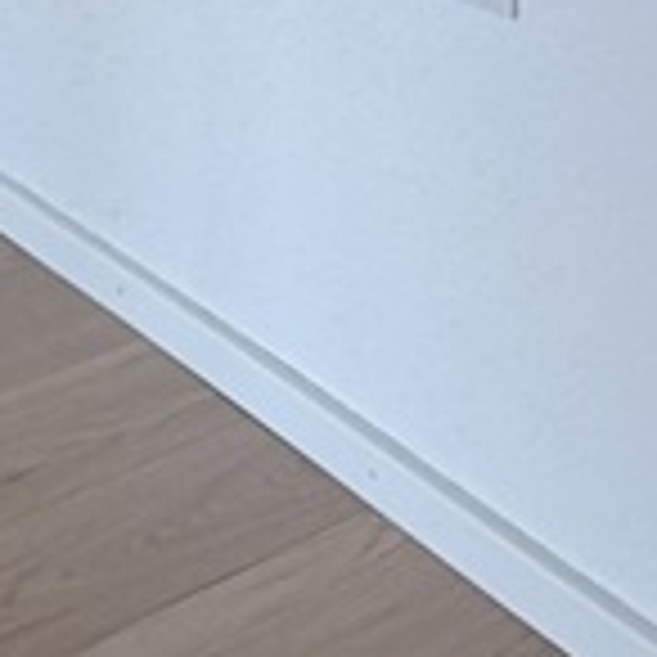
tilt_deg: -2.1
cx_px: 1260
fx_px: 1825
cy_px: -531
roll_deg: -0.2
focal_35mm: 85
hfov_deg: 16.3
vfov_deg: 16.8
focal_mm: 2.22
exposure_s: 1/121
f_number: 2.2
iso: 160
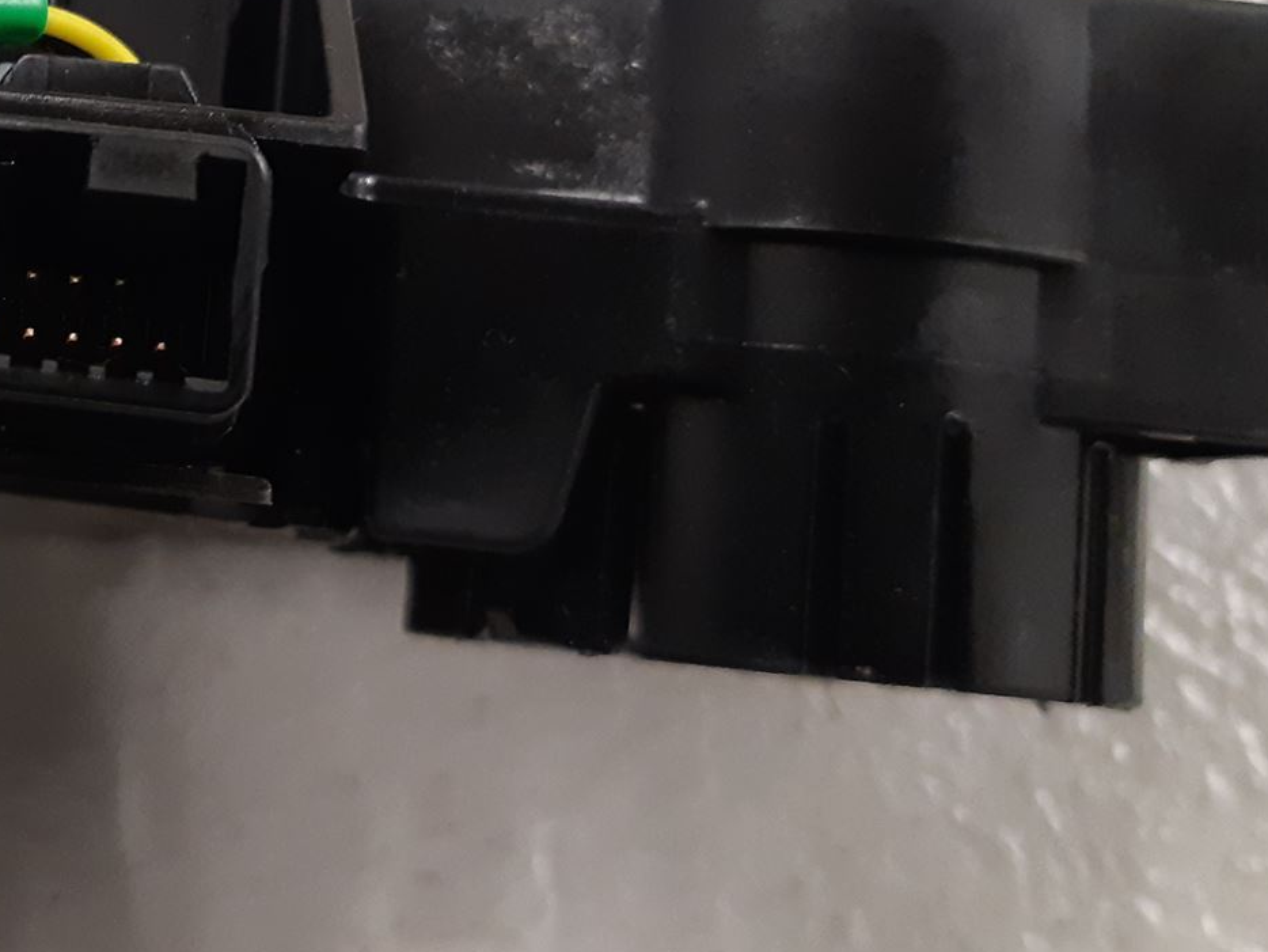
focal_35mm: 57
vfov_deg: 25.4
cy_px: 242
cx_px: -60
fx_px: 2088
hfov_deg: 30.8
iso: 250
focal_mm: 3.93
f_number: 1.7
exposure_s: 1/50
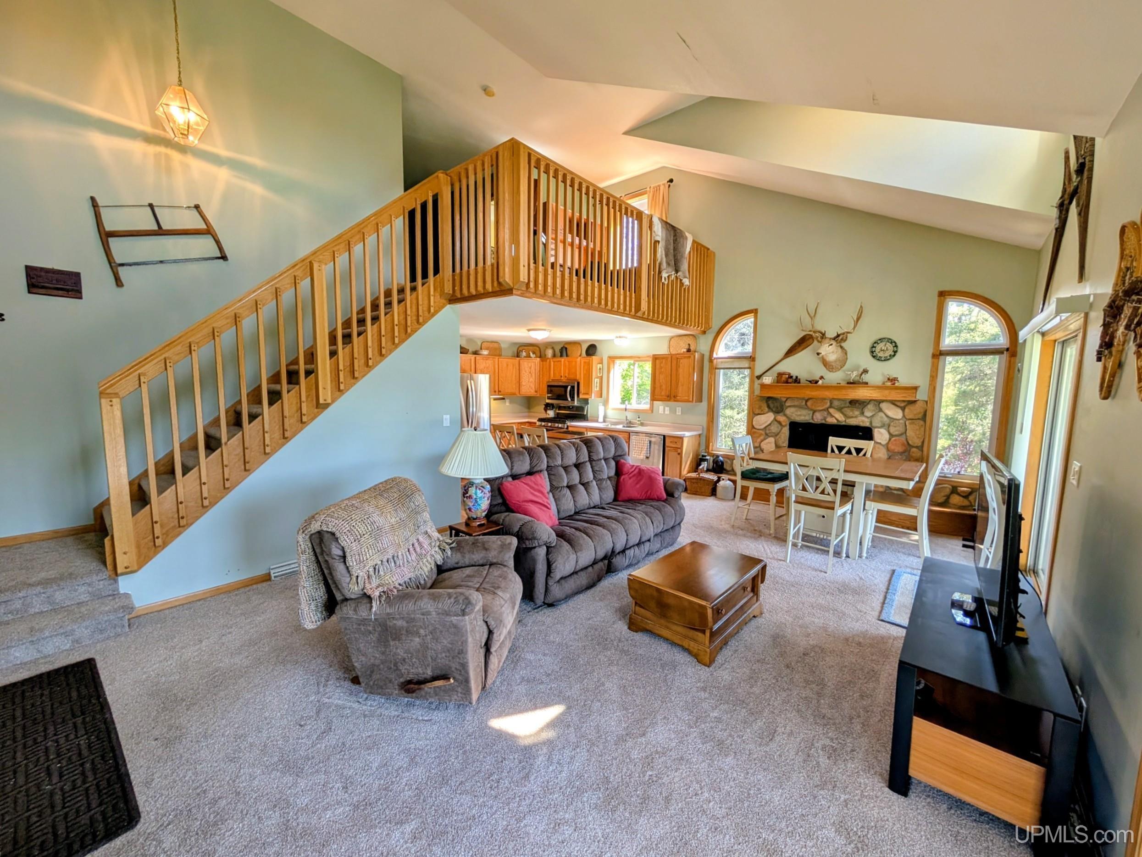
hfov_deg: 110.5
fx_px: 396
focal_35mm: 12
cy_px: 428
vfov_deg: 94.5
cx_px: 571
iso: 78
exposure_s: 1/120
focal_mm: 2.02
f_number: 1.7
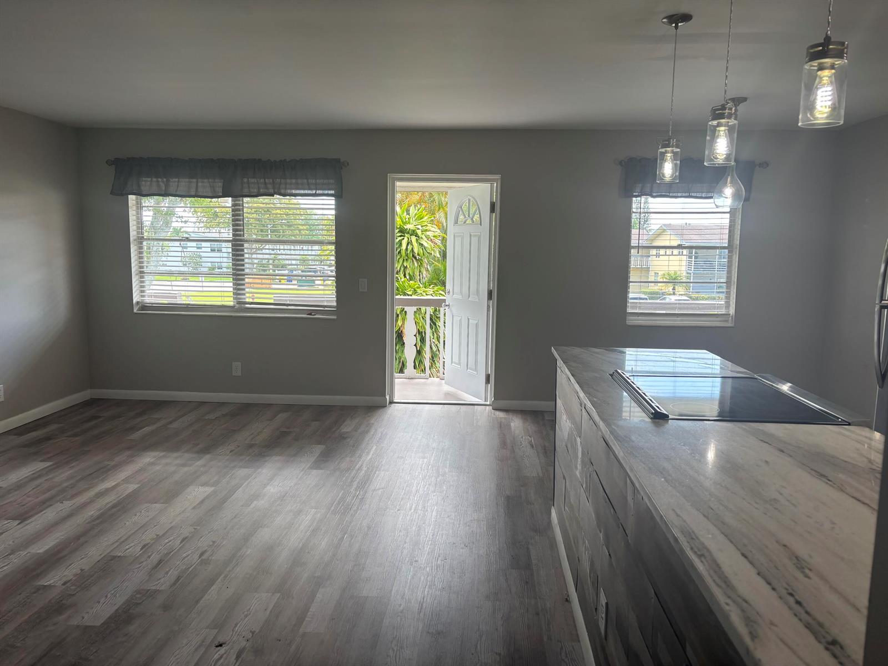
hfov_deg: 67.3
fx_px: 667
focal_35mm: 26
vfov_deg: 53.1
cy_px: 333
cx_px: 444
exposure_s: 1/122
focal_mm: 5.96
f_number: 1.6
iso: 40
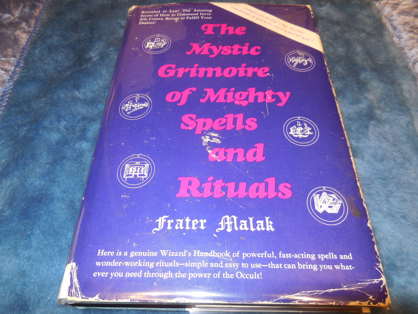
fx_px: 302
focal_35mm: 25
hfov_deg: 69.4
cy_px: 157
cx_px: 209
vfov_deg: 54.9
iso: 125
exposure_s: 1/25
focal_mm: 4.5
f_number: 3.1
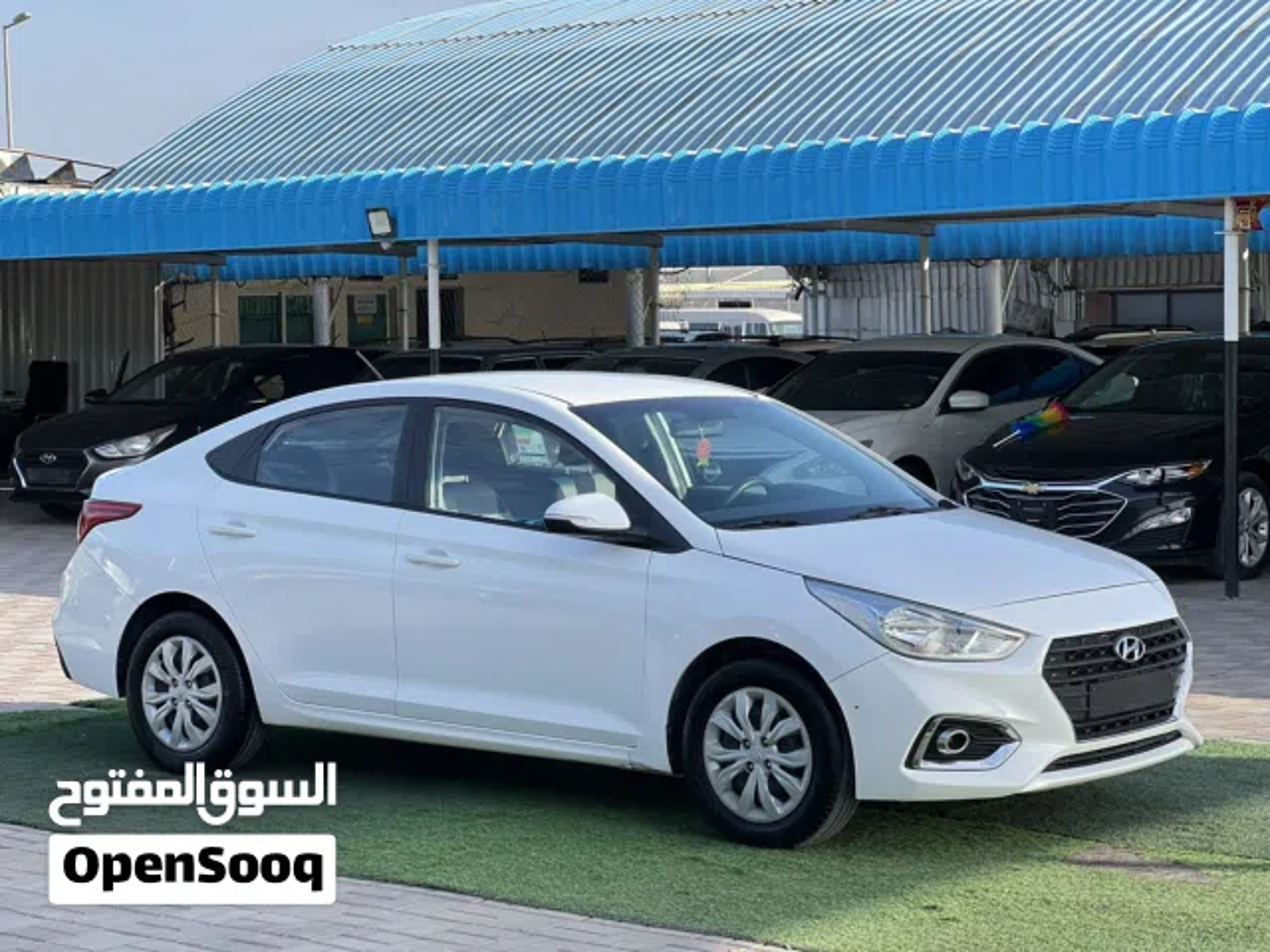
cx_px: 635
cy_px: 476
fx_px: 2825
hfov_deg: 25.3
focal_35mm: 77
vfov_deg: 19.1
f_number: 2.8
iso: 25
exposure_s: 1/205
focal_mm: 9
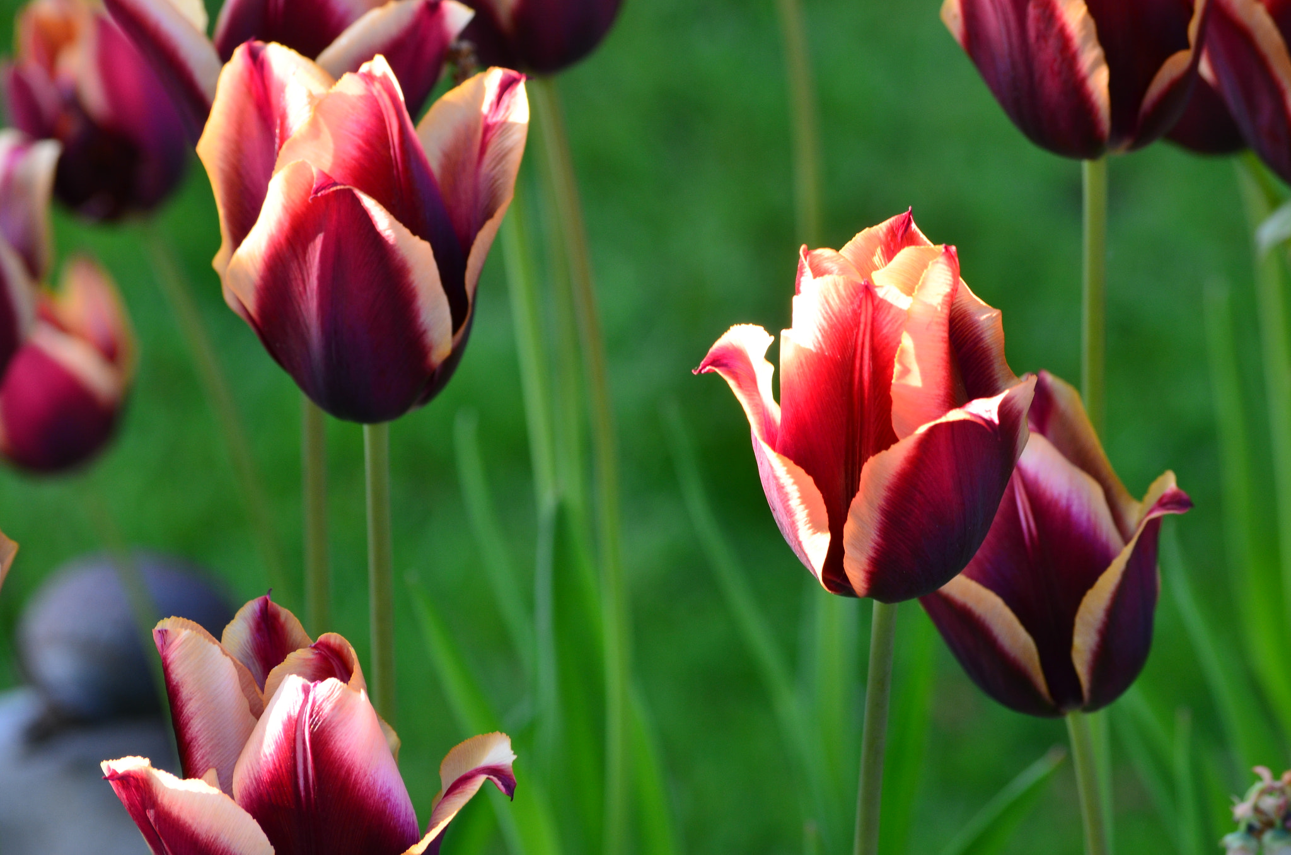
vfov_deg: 7.9
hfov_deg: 11.8
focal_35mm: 174
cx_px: 646
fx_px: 6226
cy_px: 428
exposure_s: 1/40
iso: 400
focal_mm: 116
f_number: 9
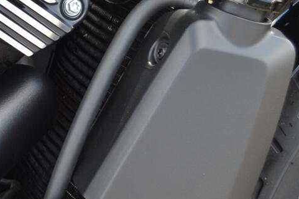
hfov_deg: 11.5
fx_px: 1346
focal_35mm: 162
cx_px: -287
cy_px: 46
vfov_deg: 8.5
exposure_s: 1/125
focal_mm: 26
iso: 320
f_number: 5.6
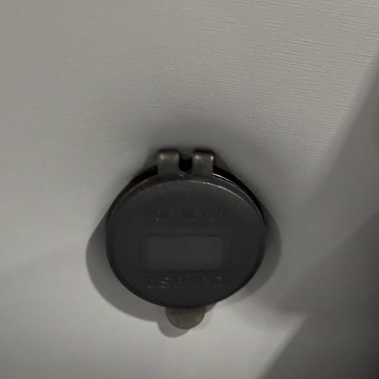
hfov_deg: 28.2
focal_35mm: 61
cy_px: 301
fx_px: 756
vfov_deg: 27.6
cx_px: 199
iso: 200
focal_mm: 2.22
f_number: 2.2
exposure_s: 1/60
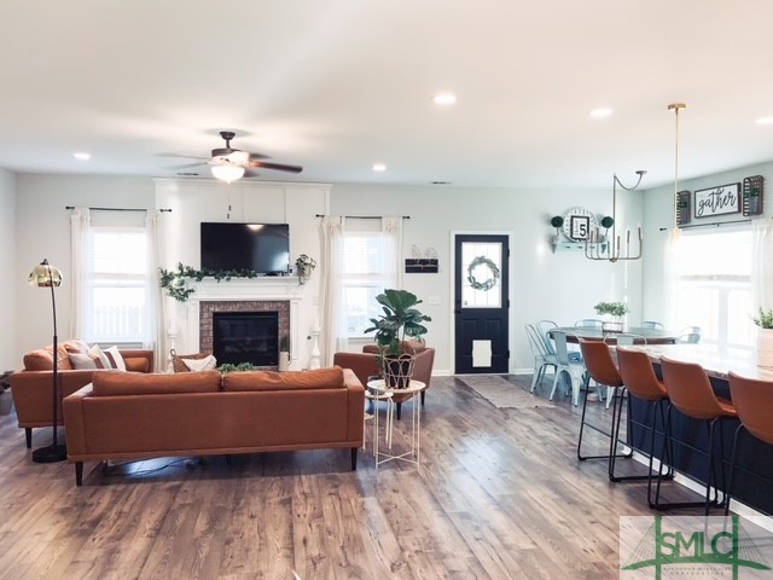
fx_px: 581
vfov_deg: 53.1
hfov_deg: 67.3
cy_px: 290
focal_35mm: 26
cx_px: 386
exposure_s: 1/35
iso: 25
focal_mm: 4.25
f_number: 1.8
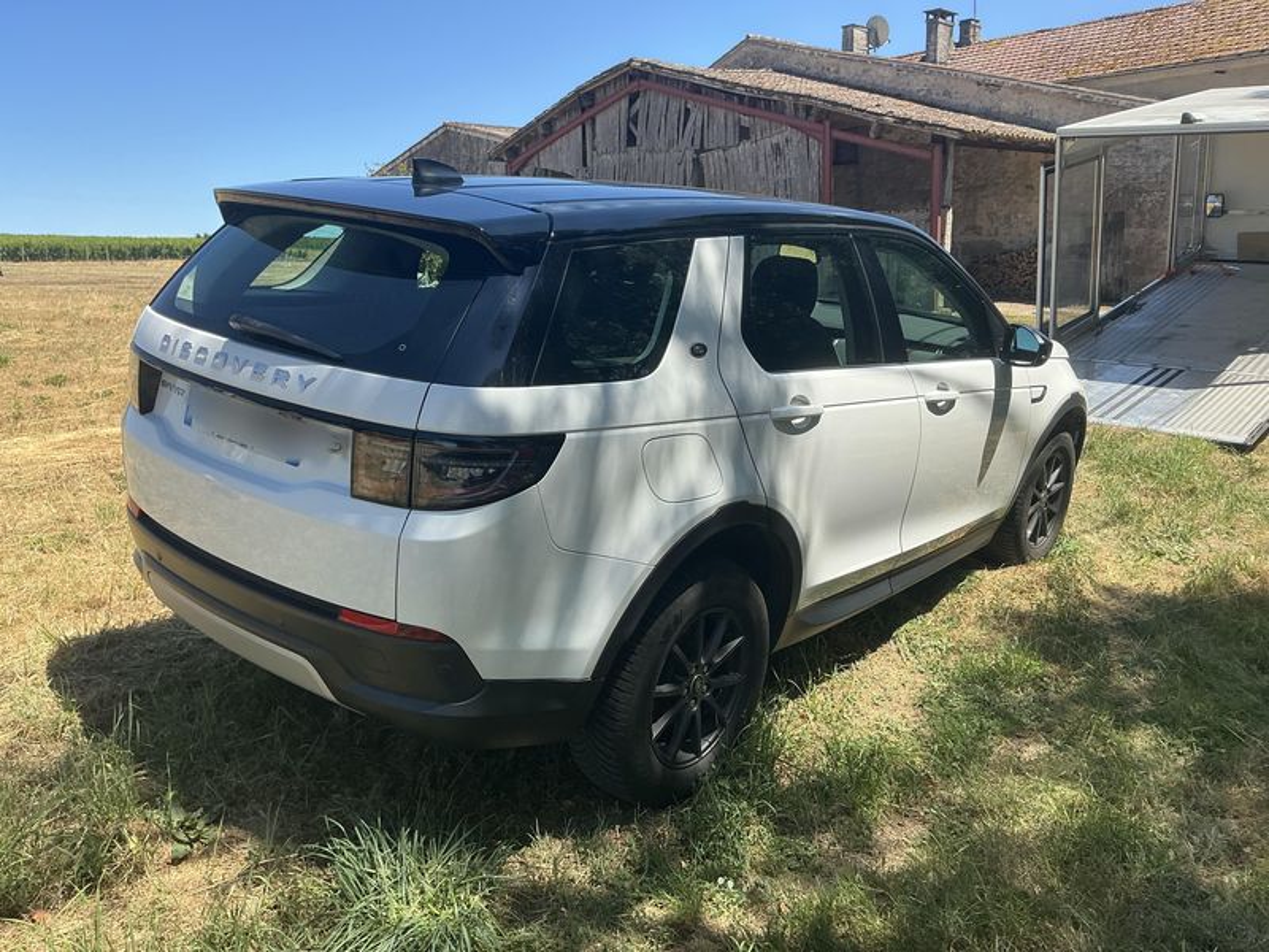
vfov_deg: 49.7
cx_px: 634
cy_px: 476
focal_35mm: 28
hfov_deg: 63.4
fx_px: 1026
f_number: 1.8
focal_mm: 3
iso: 25
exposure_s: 1/883
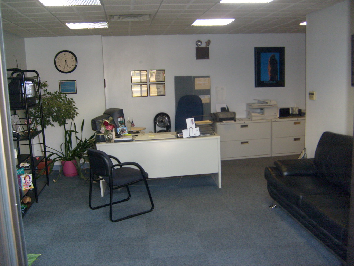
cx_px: 177
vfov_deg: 40.7
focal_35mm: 35
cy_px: 133
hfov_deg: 52.6
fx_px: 358
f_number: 2.8
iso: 100
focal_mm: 5.8
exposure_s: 1/45
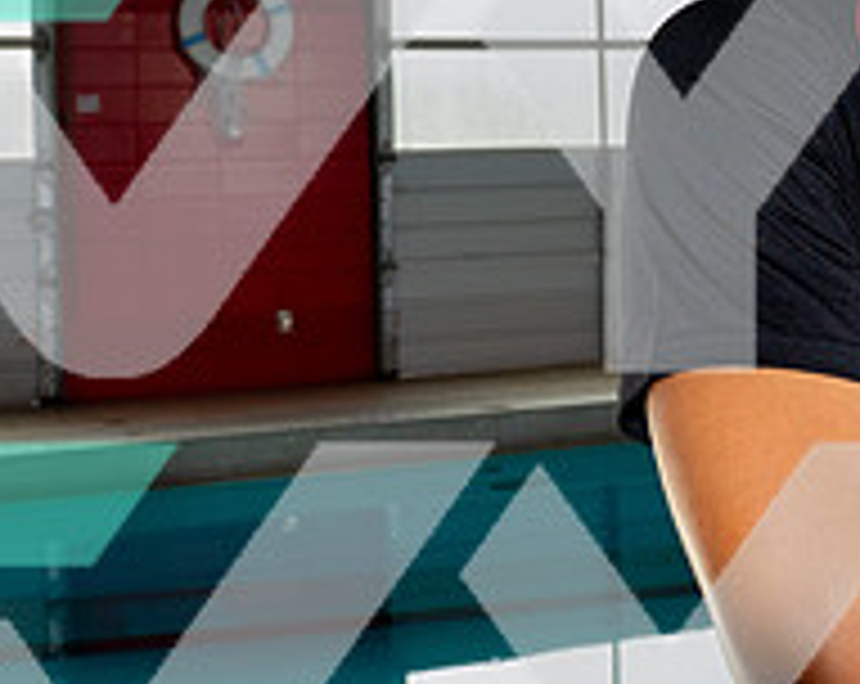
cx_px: 869
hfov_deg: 22.9
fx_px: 2032
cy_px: 137
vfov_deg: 18.9
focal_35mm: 80
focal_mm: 28
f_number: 8
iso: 1000
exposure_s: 1/250
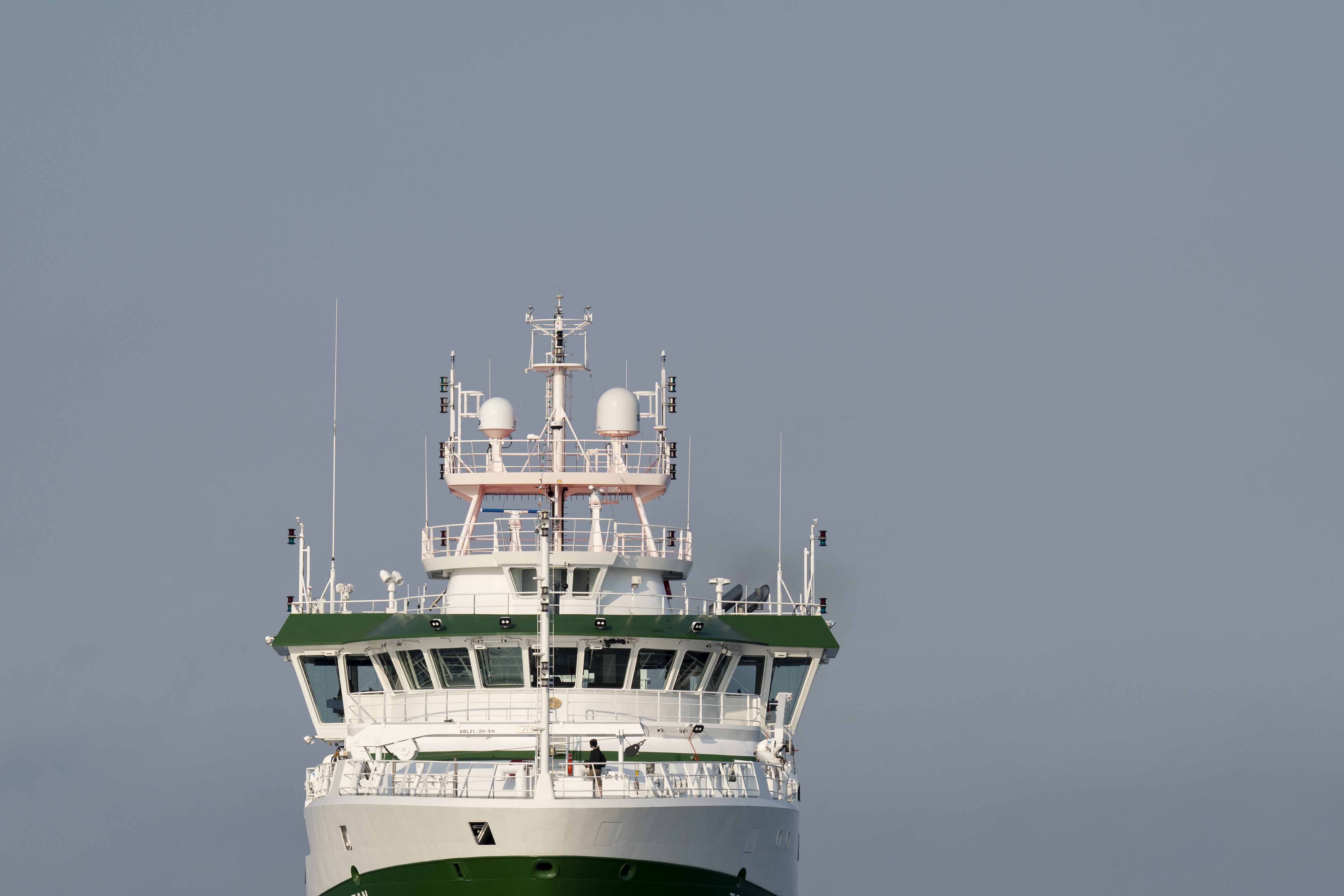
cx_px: 450
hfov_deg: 10.7
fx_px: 7167
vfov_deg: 7.1
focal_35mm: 192
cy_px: 695
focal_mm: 122
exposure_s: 1/1250
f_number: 6.3
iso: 200
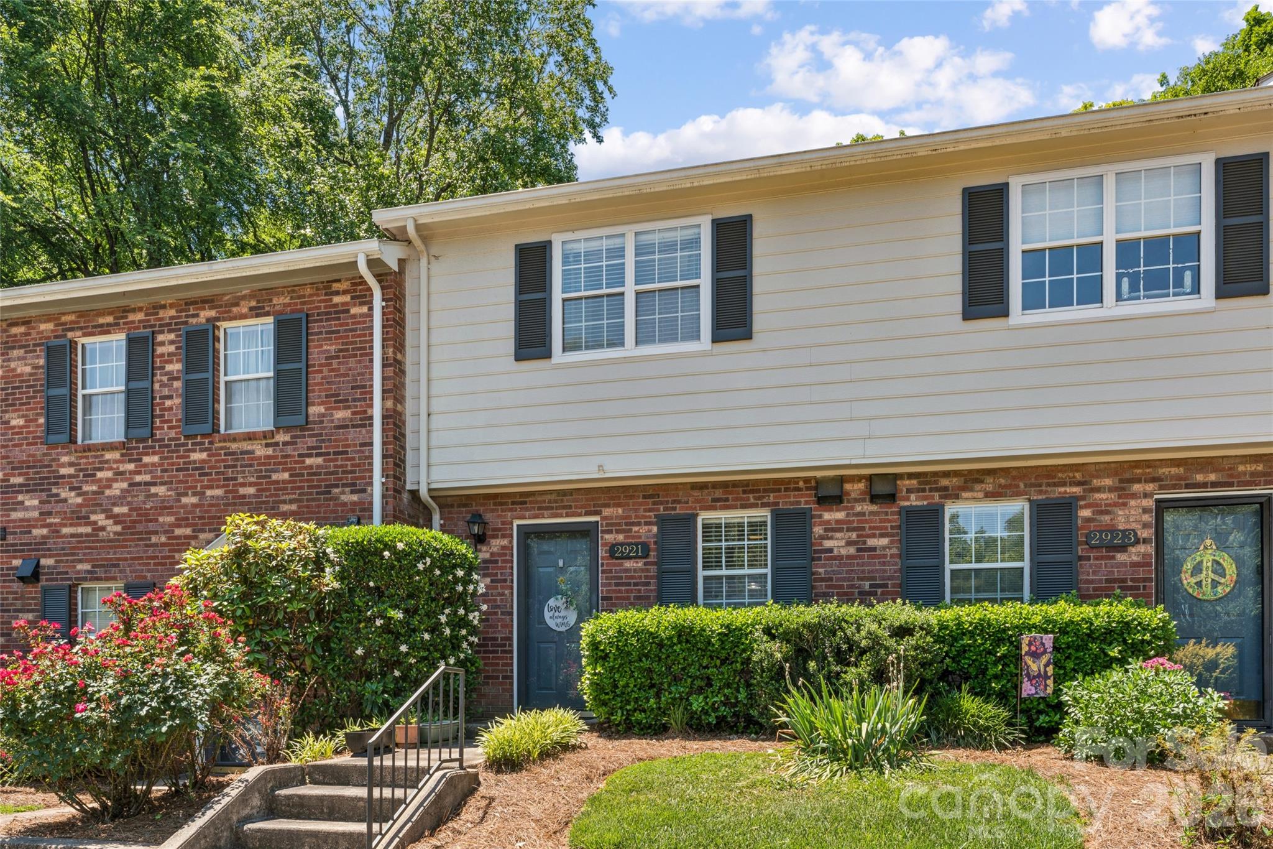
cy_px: 424
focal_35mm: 24
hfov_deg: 73.7
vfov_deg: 53.1
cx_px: 636
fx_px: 849
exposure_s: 1/8
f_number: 22
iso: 100
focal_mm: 24
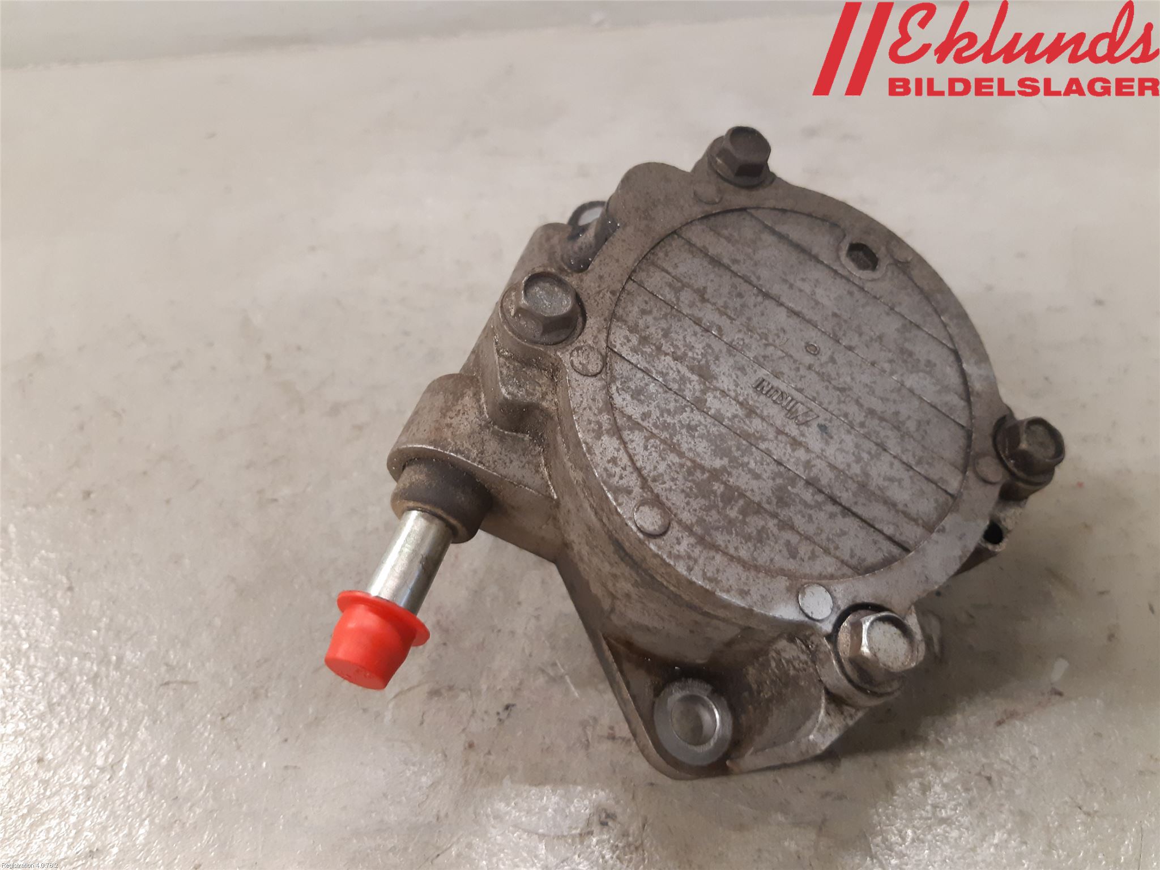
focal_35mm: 26
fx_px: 871
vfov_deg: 53.1
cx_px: 580
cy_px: 435
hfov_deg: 67.3
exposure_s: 1/33
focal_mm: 3.93
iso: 200
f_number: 1.7
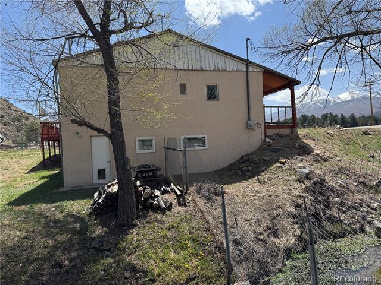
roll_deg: +2.5
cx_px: 190
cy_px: 142
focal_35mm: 24
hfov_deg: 71.6
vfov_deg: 56.8
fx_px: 264
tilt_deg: -1.6
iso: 80
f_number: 1.78
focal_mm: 6.76
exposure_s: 1/2710
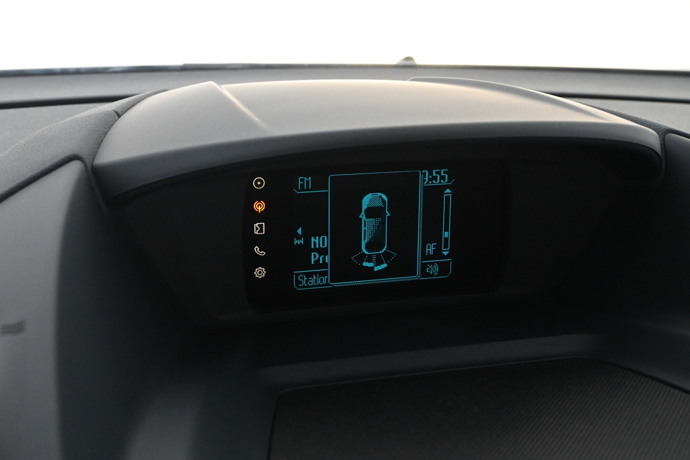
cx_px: 345
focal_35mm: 49
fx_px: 934
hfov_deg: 40.5
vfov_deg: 27.7
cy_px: 230
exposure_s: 1/15
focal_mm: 32.5
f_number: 8
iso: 3200
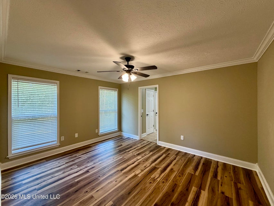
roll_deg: -0.2
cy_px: 103
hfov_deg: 102.1
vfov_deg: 85.7
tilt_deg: -0.7
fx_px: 111
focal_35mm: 14
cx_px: 137
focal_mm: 2.22
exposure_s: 1/60
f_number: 2.2
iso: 200
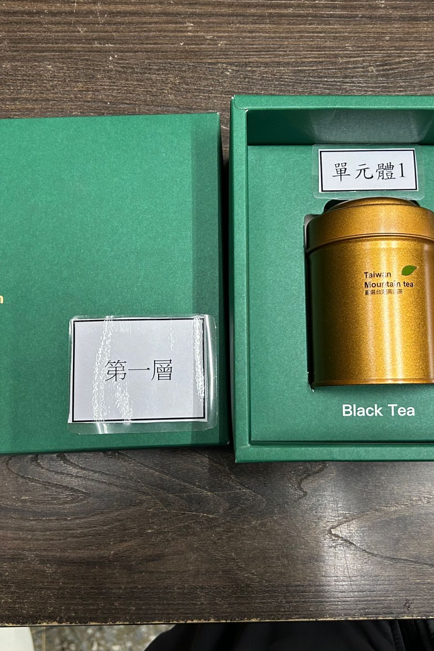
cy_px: 326
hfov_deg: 35.9
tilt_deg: -82.8
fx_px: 669
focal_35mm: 37
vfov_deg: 51.9
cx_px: 240
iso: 200
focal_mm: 5.7
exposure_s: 1/60
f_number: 1.5
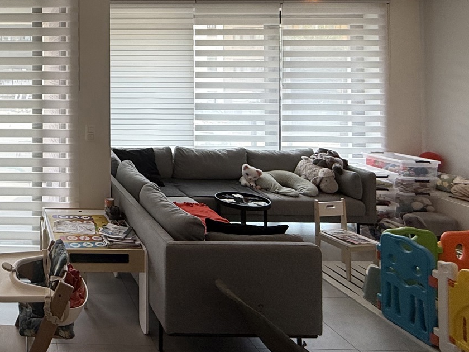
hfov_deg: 47.7
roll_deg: -0.1
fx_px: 434
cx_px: 6
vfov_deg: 41.8
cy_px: 59
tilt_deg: +2.2
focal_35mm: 32
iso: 50
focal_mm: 2.22
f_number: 2.2
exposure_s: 1/141
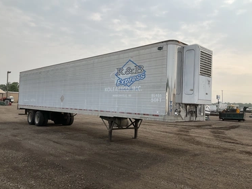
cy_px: 90
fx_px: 226
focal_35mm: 31
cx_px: 130
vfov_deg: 45.5
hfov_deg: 58.3
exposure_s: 1/1786
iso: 25
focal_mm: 3
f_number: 1.8
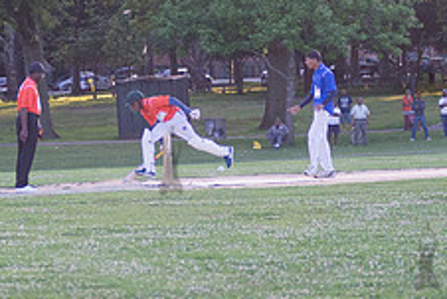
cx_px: 170
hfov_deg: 8.7
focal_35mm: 236
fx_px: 2932
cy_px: 159
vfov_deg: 5.8
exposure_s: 1/2000
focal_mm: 92
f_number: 2.8
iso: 1600
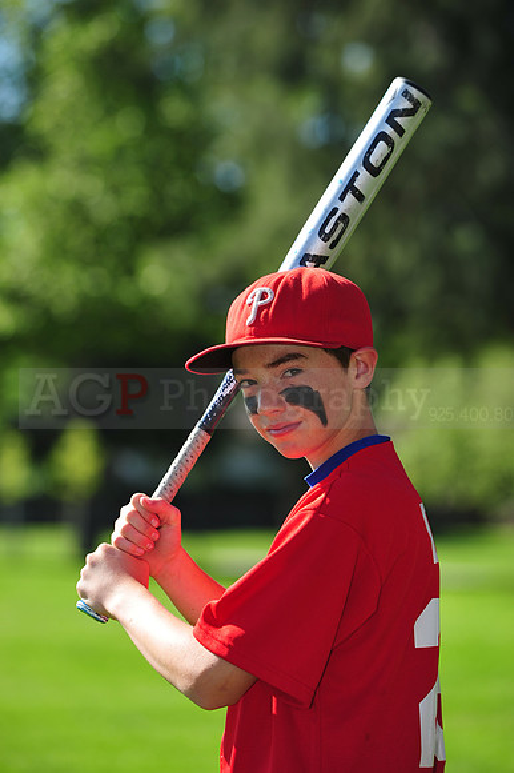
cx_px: 257
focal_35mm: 165
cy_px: 386
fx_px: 3538
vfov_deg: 12.5
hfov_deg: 8.3
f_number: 5
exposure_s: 1/800
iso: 200
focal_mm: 165
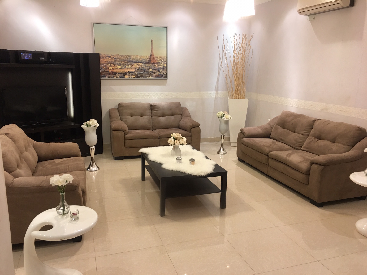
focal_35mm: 29
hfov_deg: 61.7
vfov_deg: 48.2
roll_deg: -0.9
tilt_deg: -11.6
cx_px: 184
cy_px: 138
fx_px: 307
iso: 40
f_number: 2.2
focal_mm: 4.15
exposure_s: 1/15
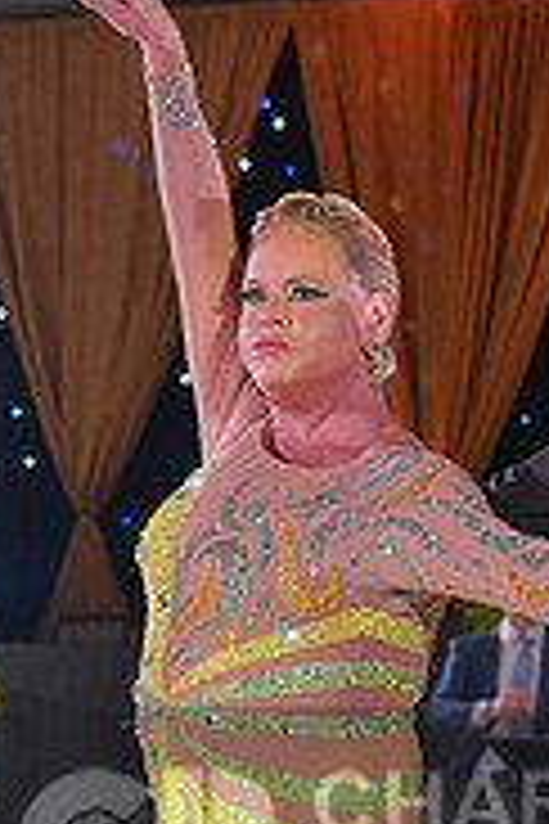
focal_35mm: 184
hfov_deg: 7.4
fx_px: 4209
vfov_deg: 11.1
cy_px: 860
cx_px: 592
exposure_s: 1/400
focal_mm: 58
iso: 2000
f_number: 4
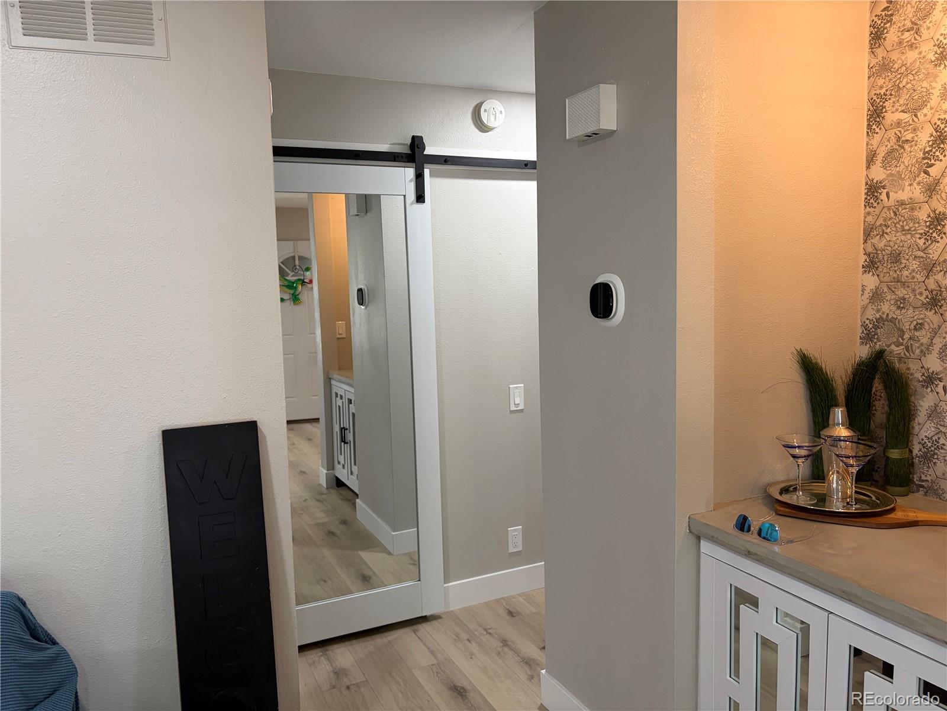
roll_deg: +1.7
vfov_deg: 53.1
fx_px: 711
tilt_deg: -5.3
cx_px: 474
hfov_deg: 67.3
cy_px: 356
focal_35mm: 26
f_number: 1.6
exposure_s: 1/60
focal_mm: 5.96
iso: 125
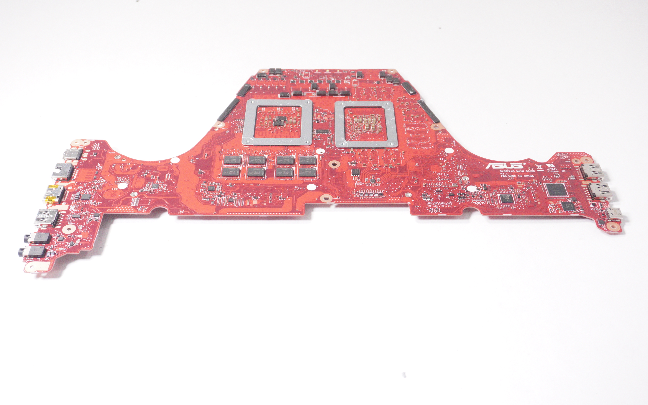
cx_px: 323
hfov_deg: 49.3
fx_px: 706
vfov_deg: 32.0
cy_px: 211
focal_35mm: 40
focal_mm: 26
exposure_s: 1/1000
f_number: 5.6
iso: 5000
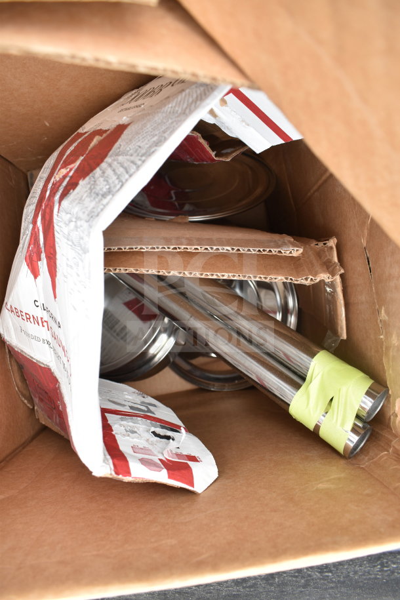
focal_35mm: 27
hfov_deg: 47.9
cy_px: 300
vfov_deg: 67.4
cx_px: 200
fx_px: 450
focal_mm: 18
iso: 200
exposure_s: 1/80
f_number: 4.5
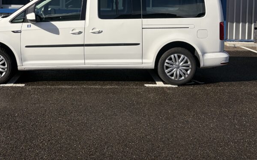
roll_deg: -1.0
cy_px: 14
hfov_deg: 42.4
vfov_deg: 26.4
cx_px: 99
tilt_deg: -2.3
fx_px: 329
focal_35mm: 47
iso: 64
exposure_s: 1/6329
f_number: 1.6
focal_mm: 5.96
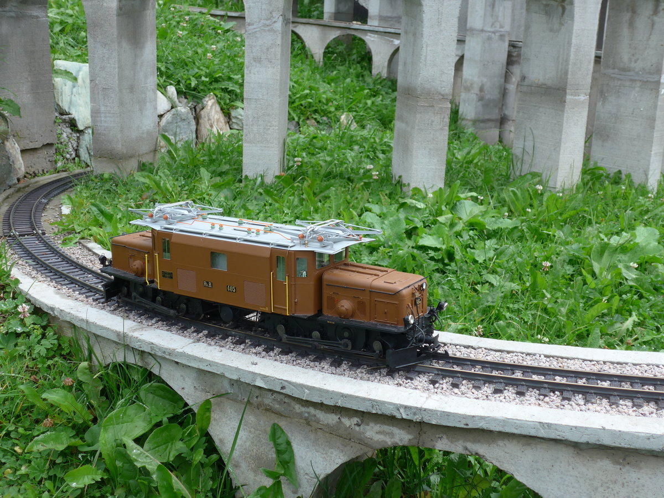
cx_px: 332
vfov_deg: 31.5
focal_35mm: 46
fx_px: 882
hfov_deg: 41.2
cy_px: 249
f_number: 3
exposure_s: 1/500
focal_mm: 9.5
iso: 80
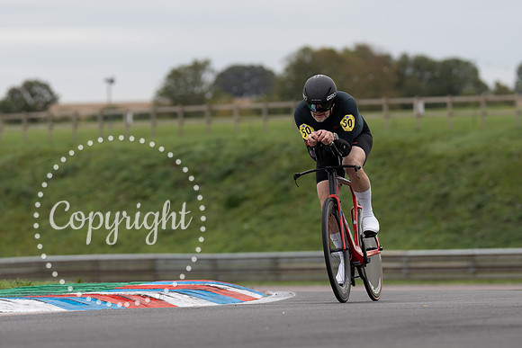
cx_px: 315
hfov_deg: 7.1
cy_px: 188
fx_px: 4214
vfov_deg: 4.7
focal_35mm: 291
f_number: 4
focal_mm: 200
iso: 160
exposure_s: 1/800
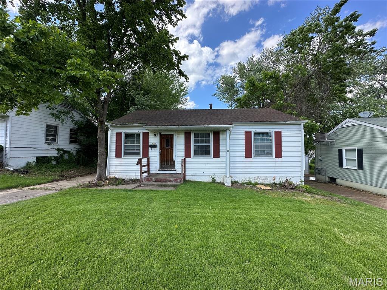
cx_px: 194
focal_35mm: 14
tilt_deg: +3.7
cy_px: 145
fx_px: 157
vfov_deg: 85.7
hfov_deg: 102.1
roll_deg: +0.1
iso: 40
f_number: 2.2
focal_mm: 2.22
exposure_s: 1/622
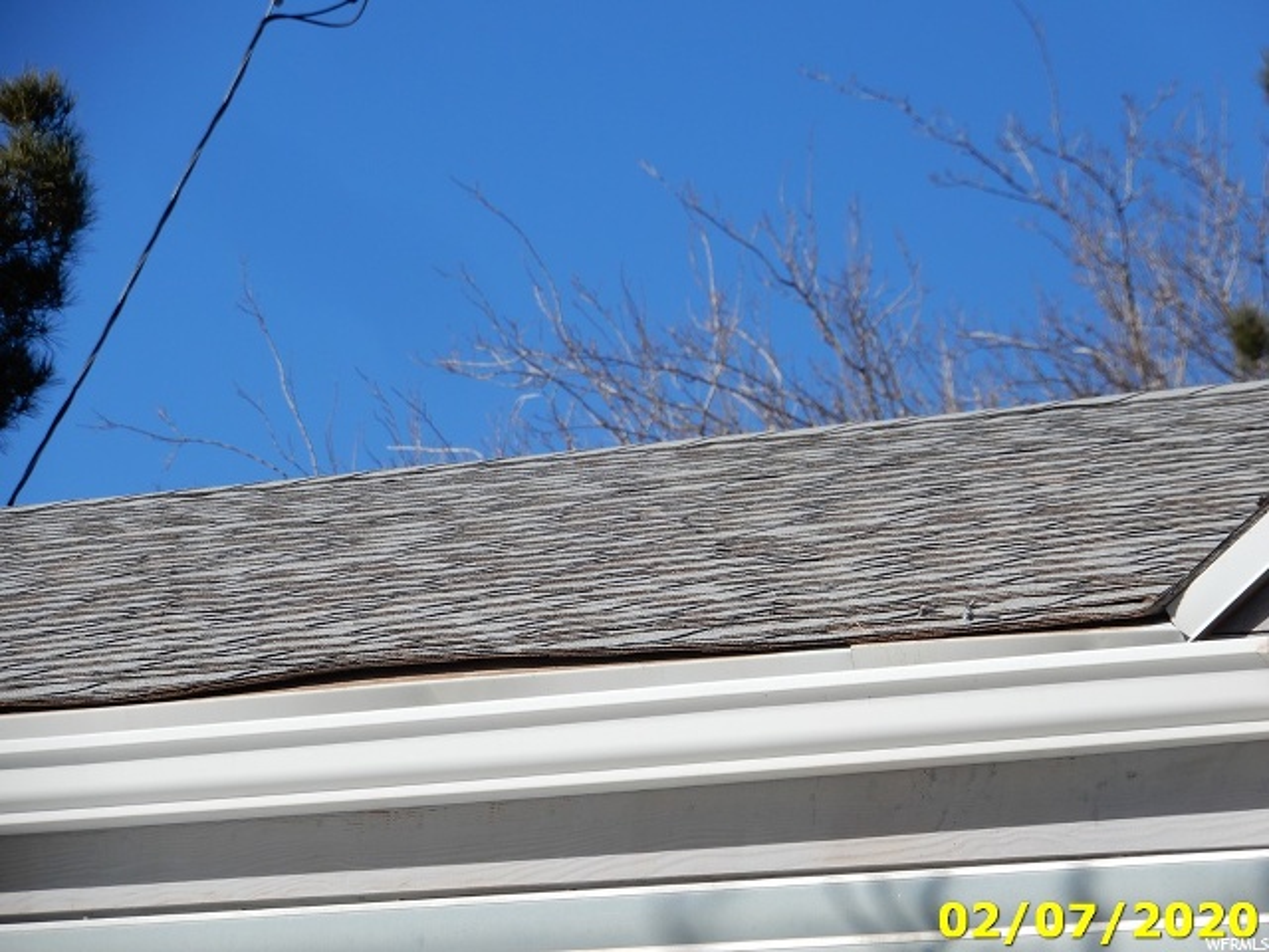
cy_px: 476
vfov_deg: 6.6
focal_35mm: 225
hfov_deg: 8.8
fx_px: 8248
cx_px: 634
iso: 80
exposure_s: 1/640
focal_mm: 40.1
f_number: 5.6
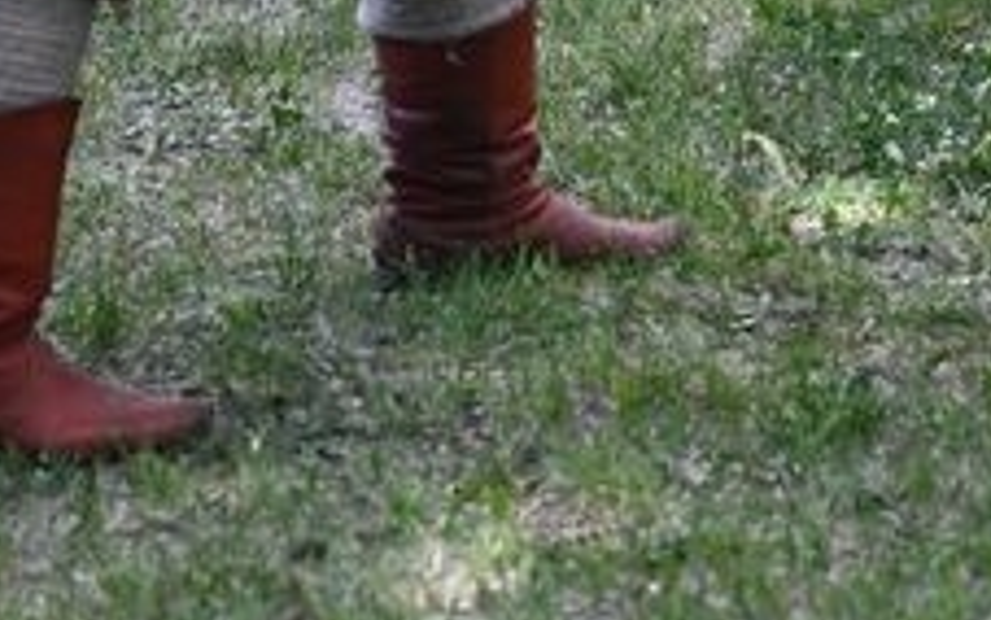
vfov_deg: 5.7
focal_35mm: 225
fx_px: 6078
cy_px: -679
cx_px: 1297
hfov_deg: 9.2
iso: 100
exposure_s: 1/400
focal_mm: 50
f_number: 2.8
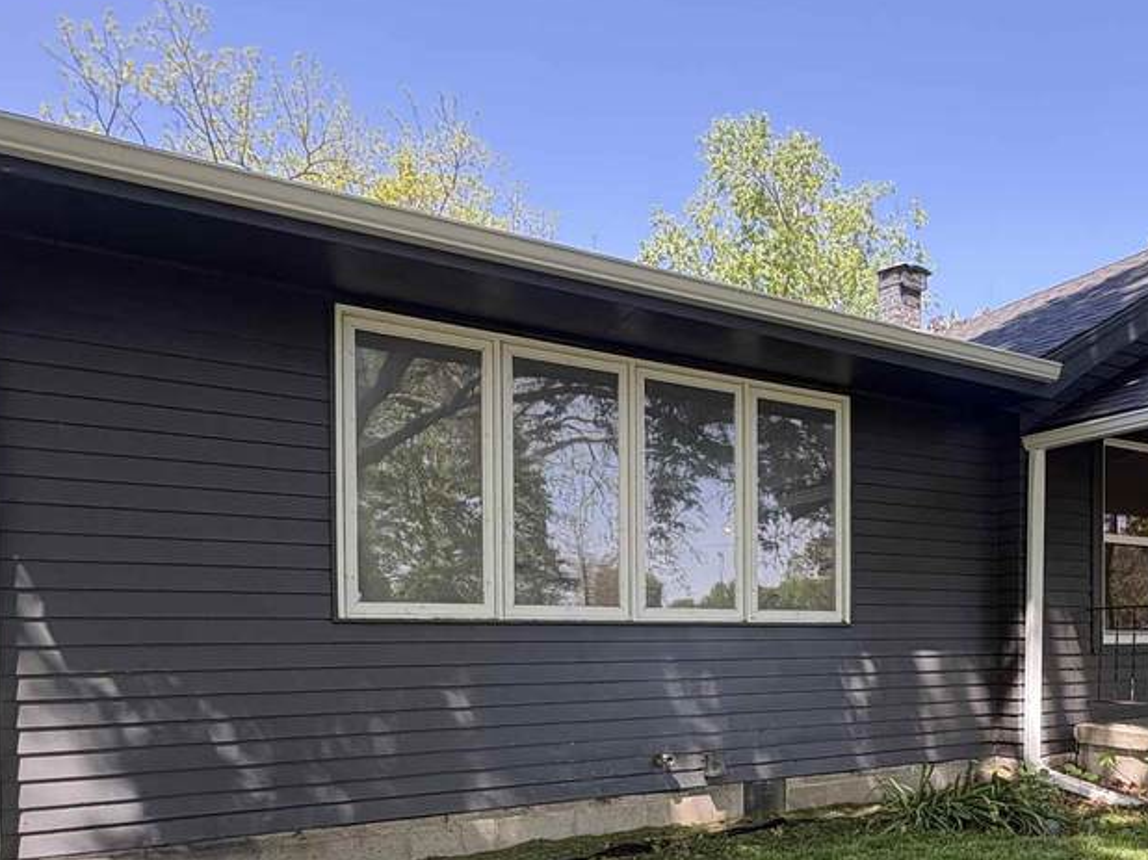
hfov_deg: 58.2
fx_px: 961
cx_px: 871
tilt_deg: -1.3
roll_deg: -0.2
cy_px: 656
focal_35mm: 29
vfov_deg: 46.3
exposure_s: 1/185
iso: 64
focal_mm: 2.22
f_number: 2.2
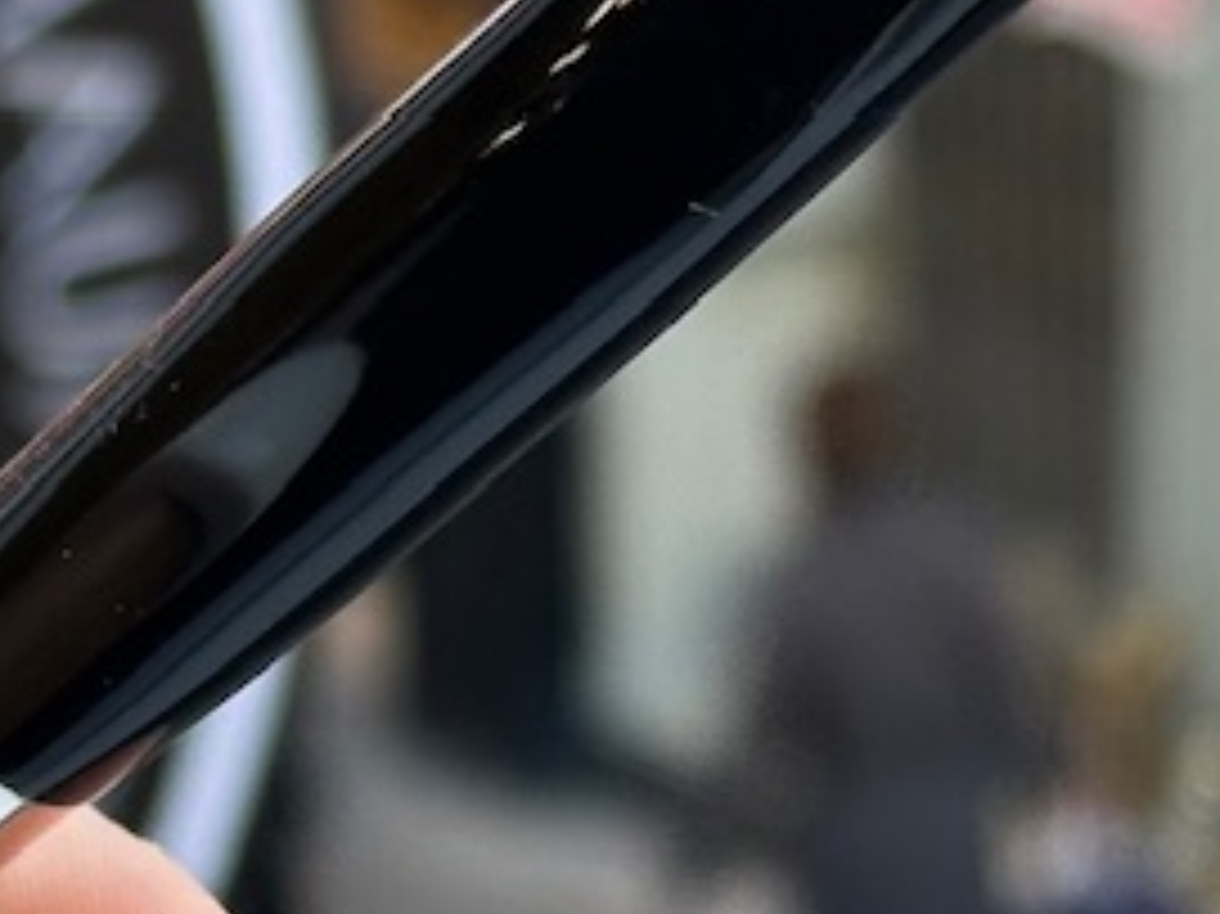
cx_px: 203
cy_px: 1018
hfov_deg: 8.7
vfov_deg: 6.5
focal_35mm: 227
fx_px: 7997
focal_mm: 6.86
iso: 64
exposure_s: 1/169
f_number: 1.78
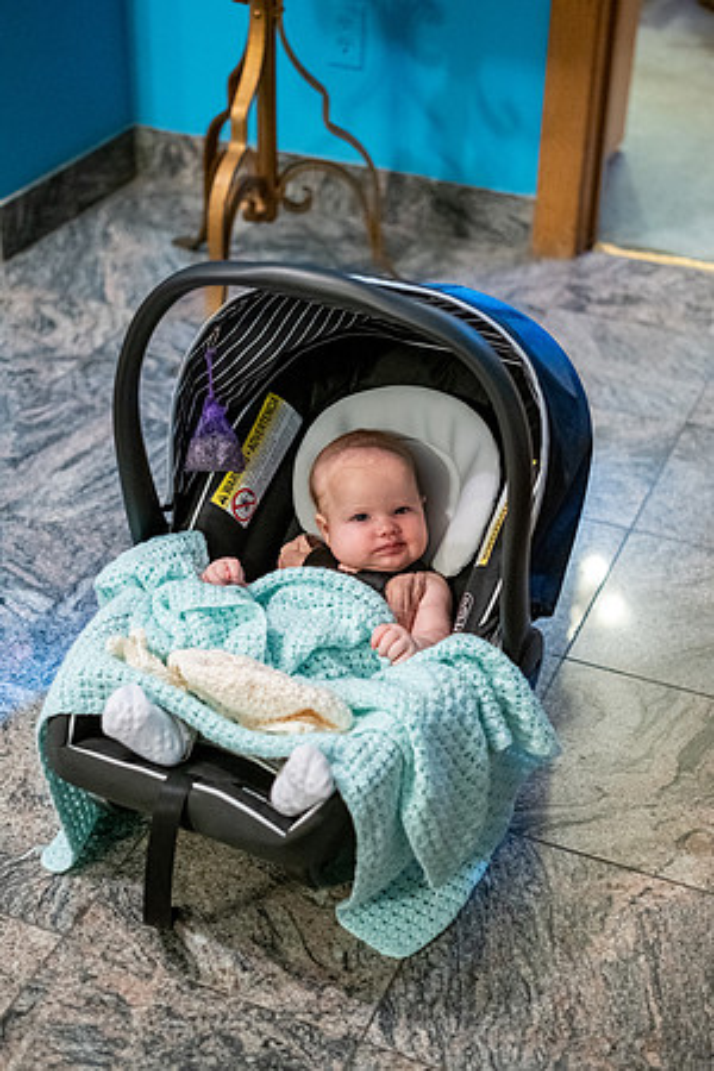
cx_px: 357
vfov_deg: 39.6
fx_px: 1487
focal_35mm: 50
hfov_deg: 27.0
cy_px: 536
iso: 3200
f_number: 1.8
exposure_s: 1/240
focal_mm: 33
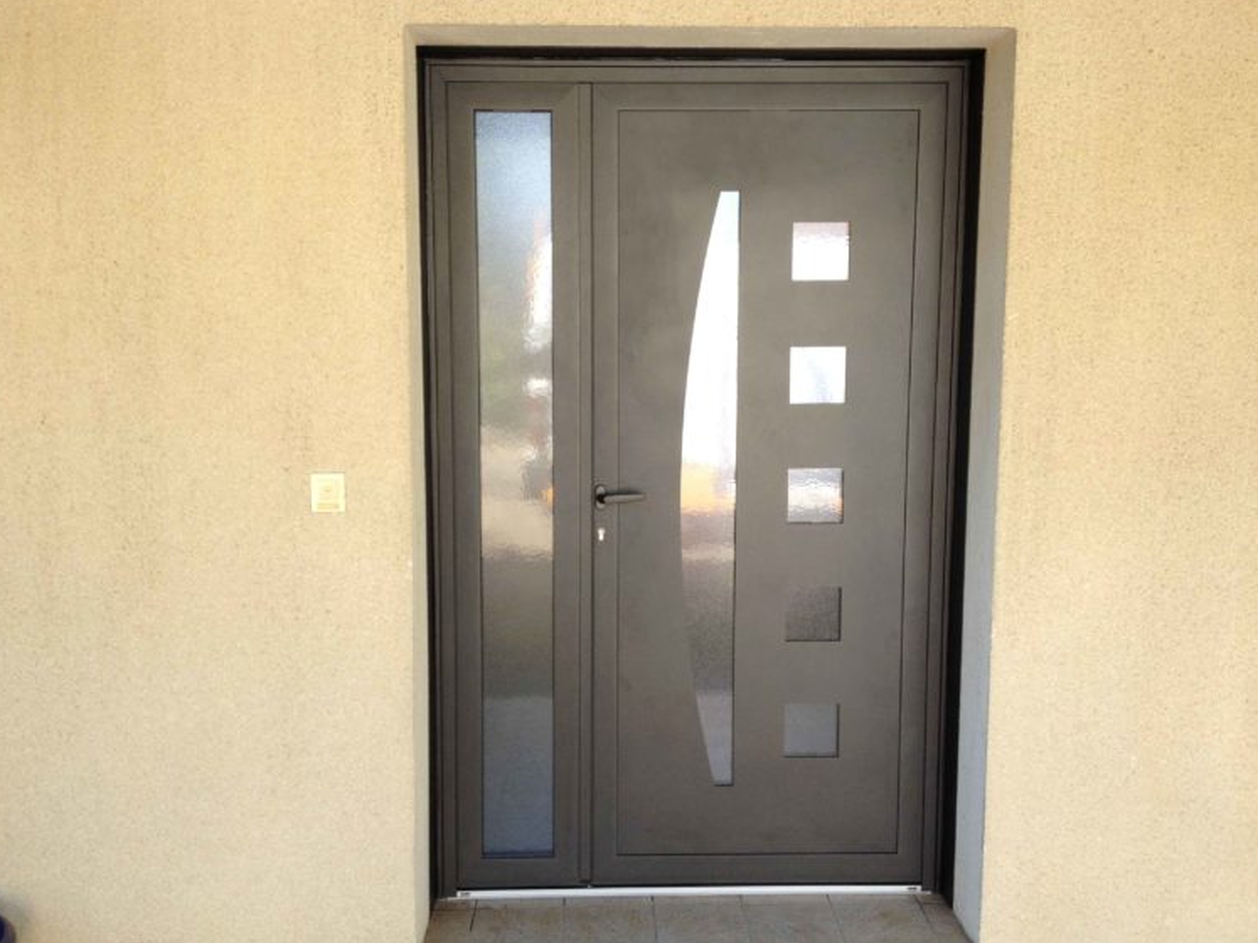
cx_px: 628
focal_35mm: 36
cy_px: 463
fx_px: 1308
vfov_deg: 39.6
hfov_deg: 51.4
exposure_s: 1/135
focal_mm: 4.28
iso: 50
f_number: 2.4
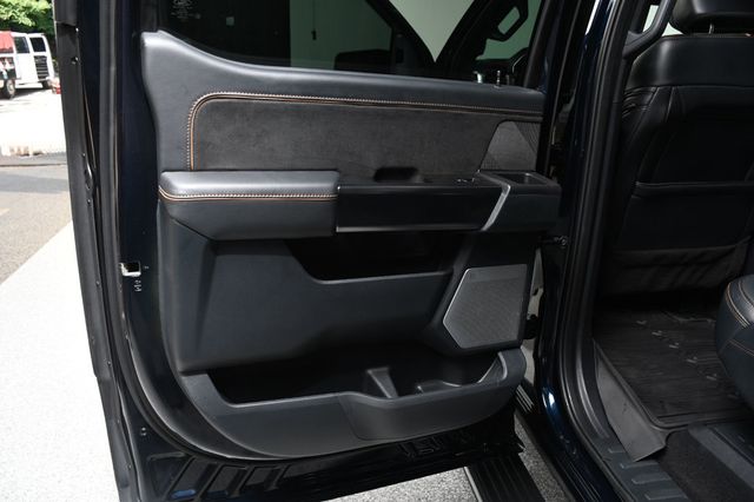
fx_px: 565
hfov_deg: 67.4
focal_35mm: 27
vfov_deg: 47.9
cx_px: 377
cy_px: 251
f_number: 5
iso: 100
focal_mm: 18
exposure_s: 1/100
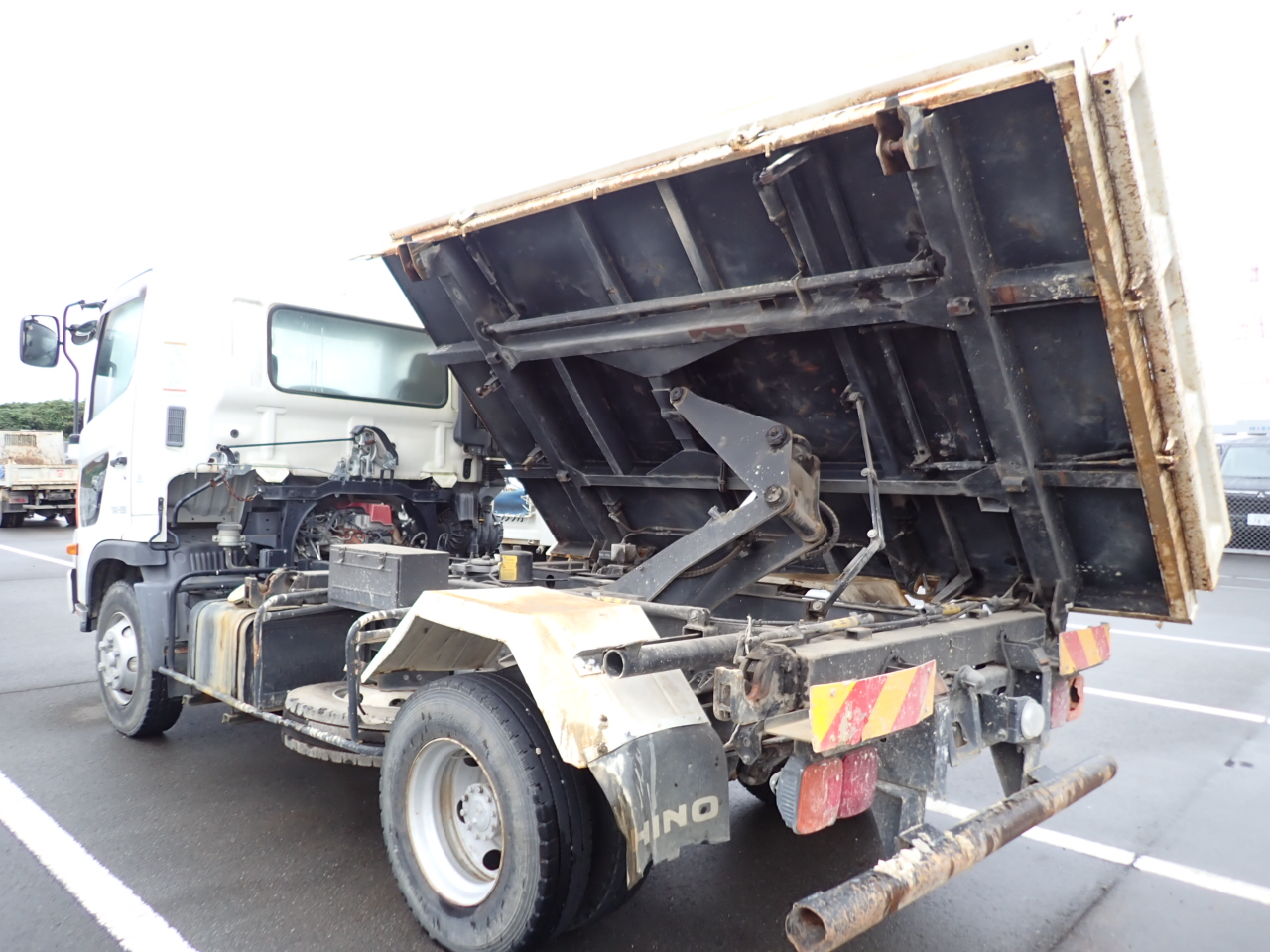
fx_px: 917
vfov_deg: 54.9
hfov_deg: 69.4
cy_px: 476
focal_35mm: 25
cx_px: 635
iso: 100
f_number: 2
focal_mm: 4.5
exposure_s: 1/60
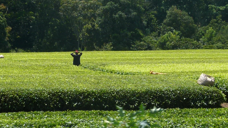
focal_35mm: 155
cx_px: 72
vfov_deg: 7.8
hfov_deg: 13.8
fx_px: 937
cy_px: 65
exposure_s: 1/800
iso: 100
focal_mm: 12.3
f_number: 4
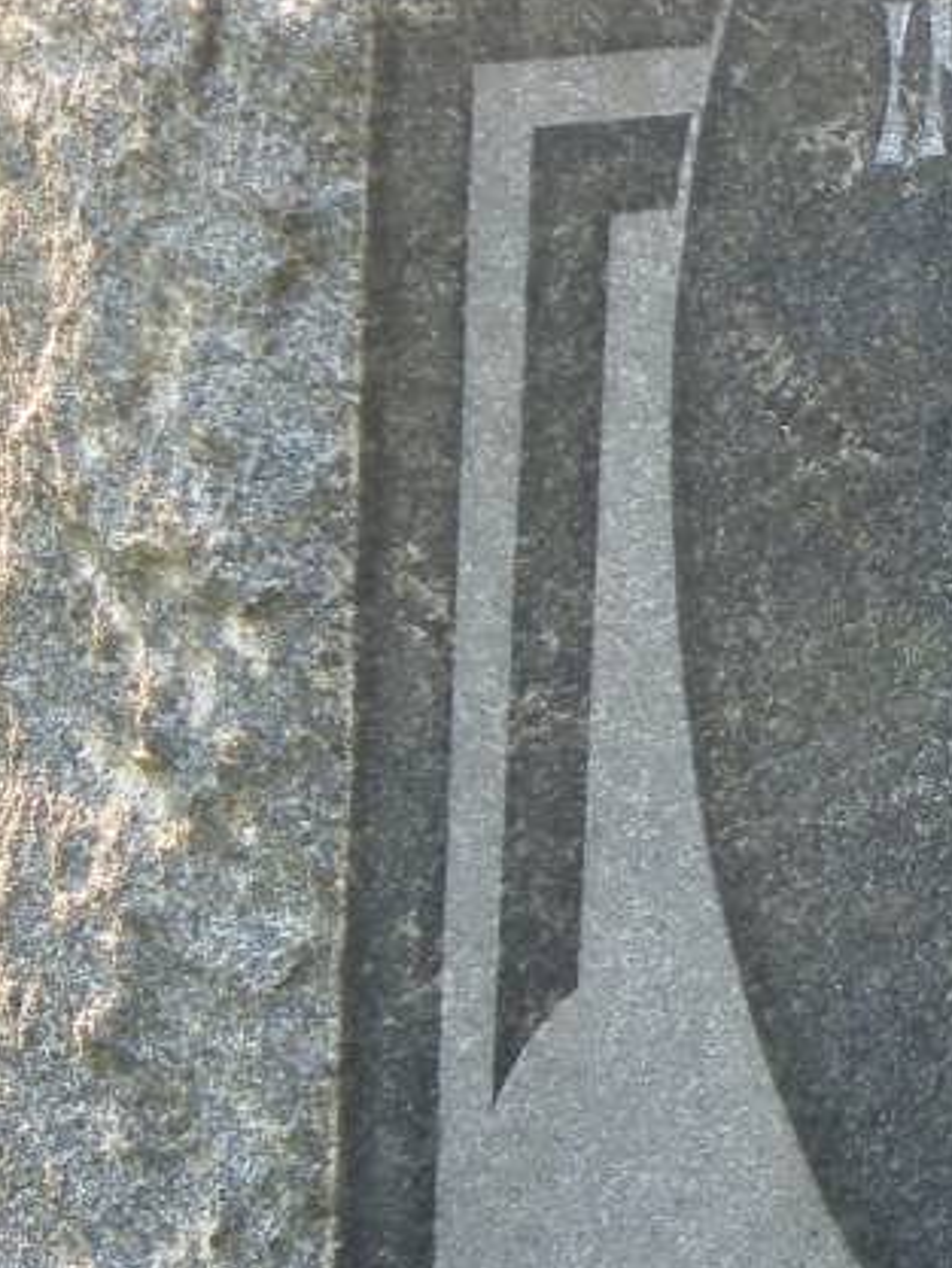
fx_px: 5901
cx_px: 1722
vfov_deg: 12.3
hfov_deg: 8.8
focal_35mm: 161
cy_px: 654
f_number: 3.5
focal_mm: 9.9
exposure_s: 1/60
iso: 64
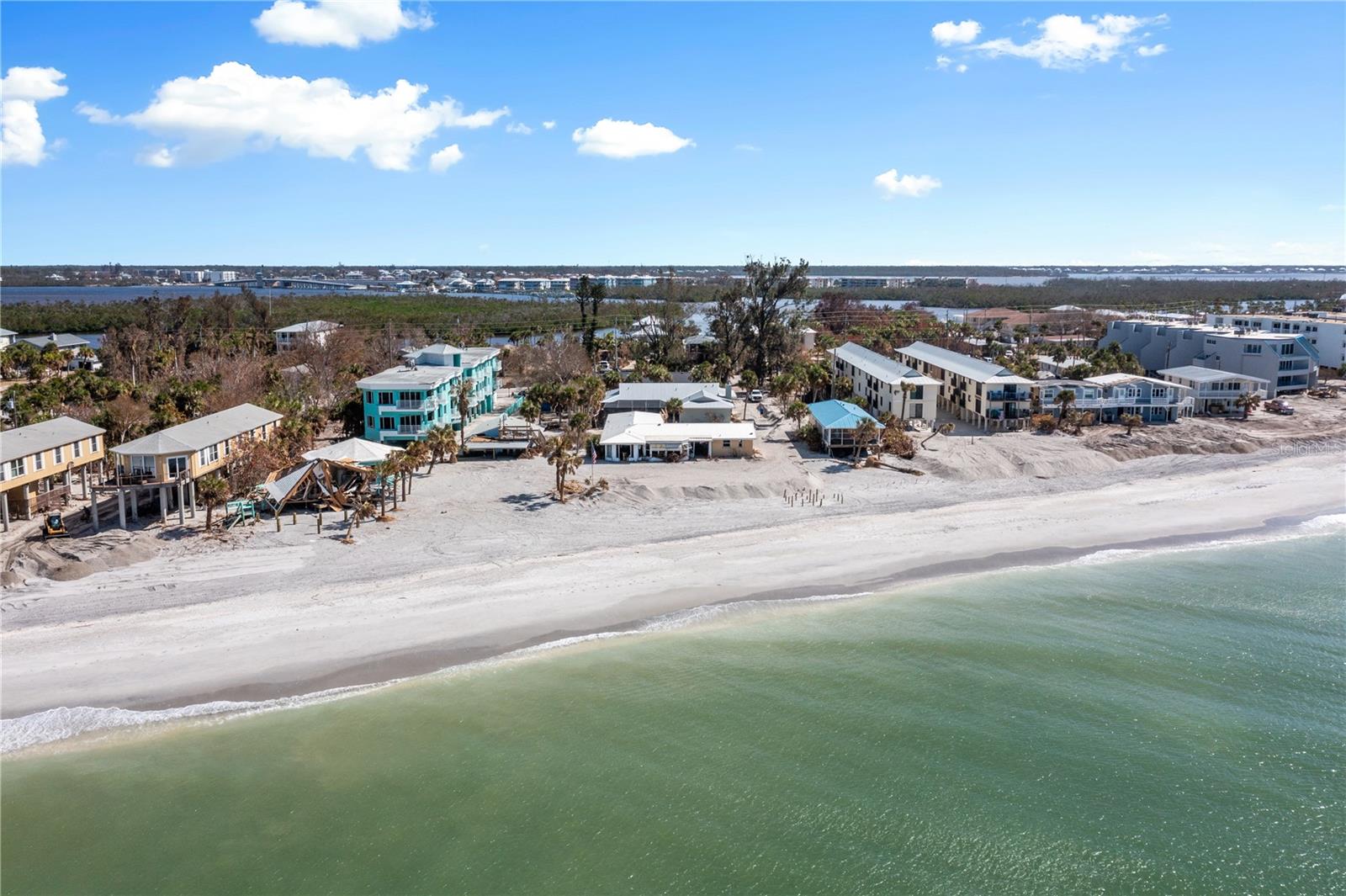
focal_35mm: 28
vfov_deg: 46.4
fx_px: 1046
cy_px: 448
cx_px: 673
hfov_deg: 65.5
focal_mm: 10.26
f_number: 6.3
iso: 100
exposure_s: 1/800
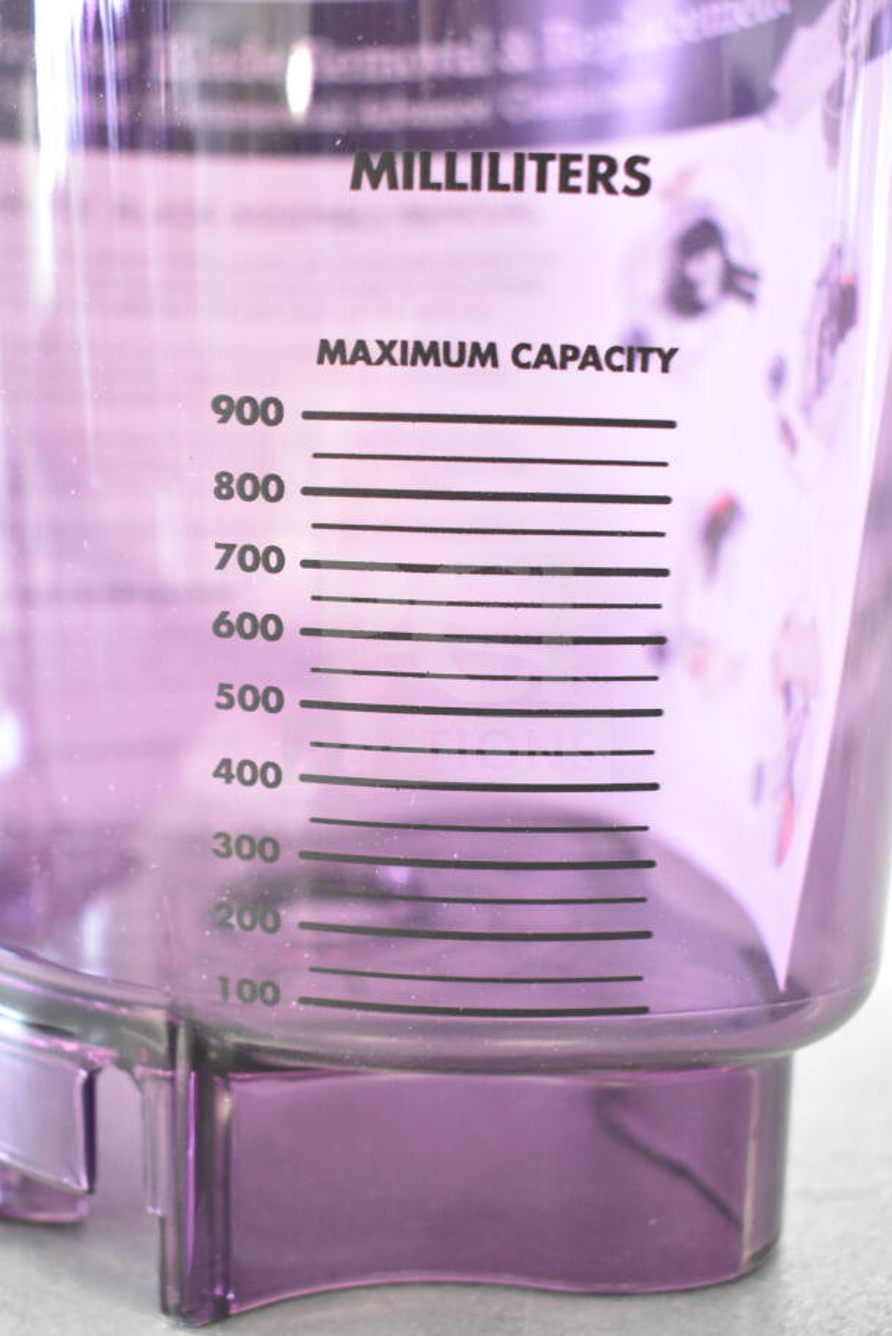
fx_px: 1671
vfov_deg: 43.6
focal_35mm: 45
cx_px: 446
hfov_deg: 29.9
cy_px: 668
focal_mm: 30
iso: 3200
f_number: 4.2
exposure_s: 1/50
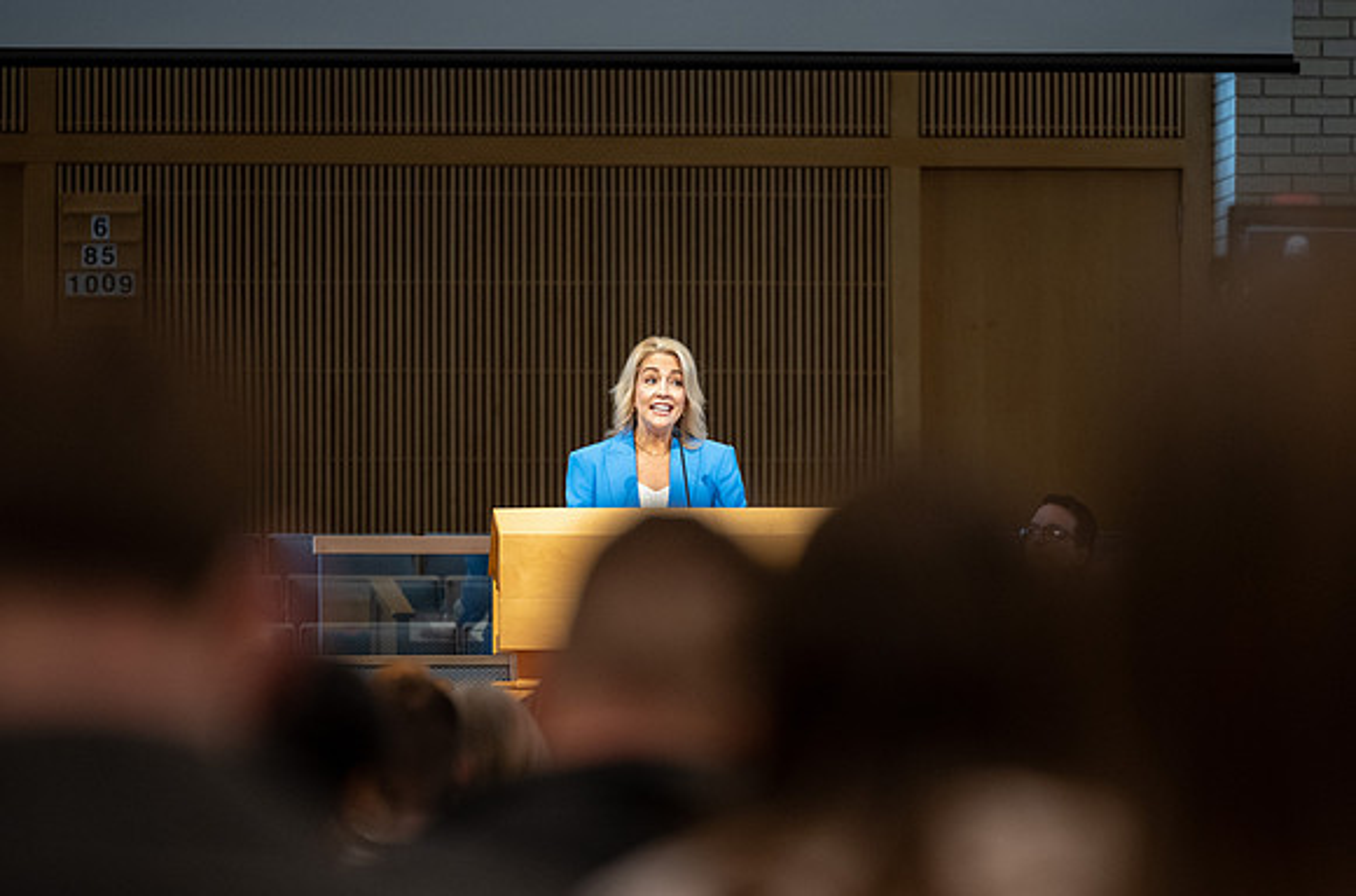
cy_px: 432
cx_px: 722
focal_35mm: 254
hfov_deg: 8.1
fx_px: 9536
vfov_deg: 5.4
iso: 1250
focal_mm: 200
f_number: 2.8
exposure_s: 1/320
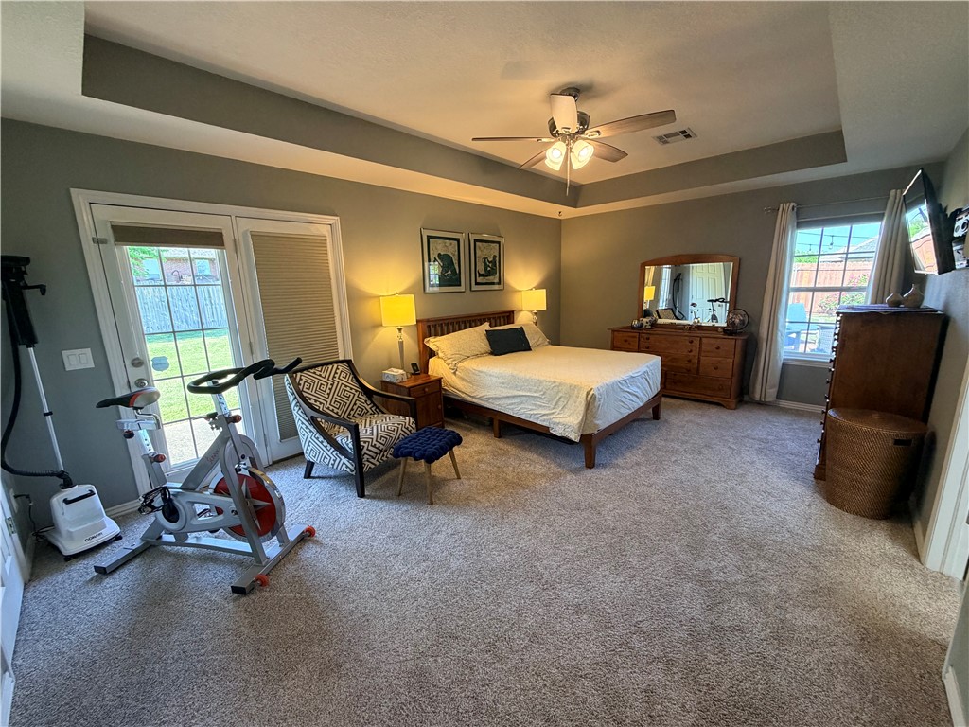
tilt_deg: -11.9
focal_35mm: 14
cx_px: 484
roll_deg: +1.5
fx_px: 392
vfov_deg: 85.7
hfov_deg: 102.1
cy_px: 364
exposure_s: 1/60
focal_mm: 2.22
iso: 200
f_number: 2.2
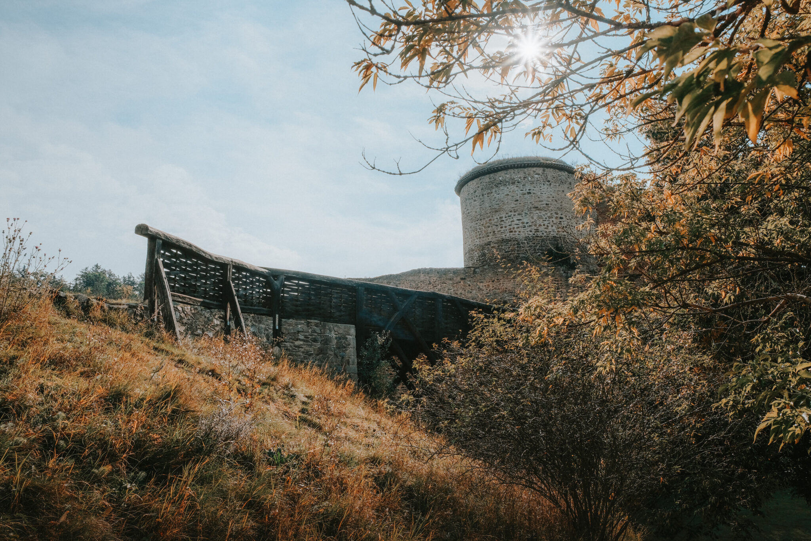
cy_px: 270
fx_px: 608
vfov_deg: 47.9
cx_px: 406
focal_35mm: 27
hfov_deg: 67.4
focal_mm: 18
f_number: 8
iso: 400
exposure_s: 1/800
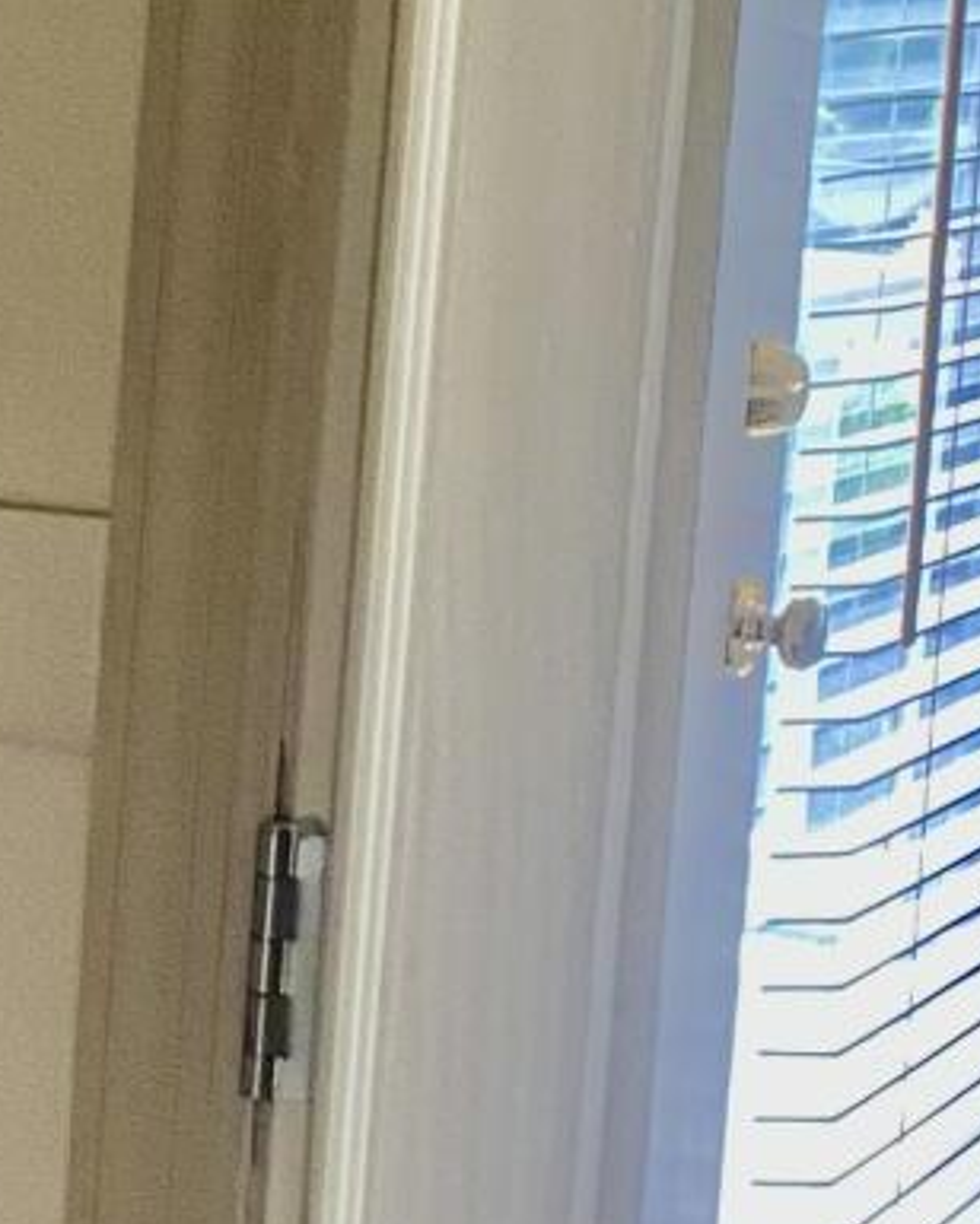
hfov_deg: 10.2
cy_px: 680
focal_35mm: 132
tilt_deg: -9.4
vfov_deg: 14.6
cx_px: -1327
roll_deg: -1.5
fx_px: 4786
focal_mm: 4.25
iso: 125
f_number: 1.8
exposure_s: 1/82
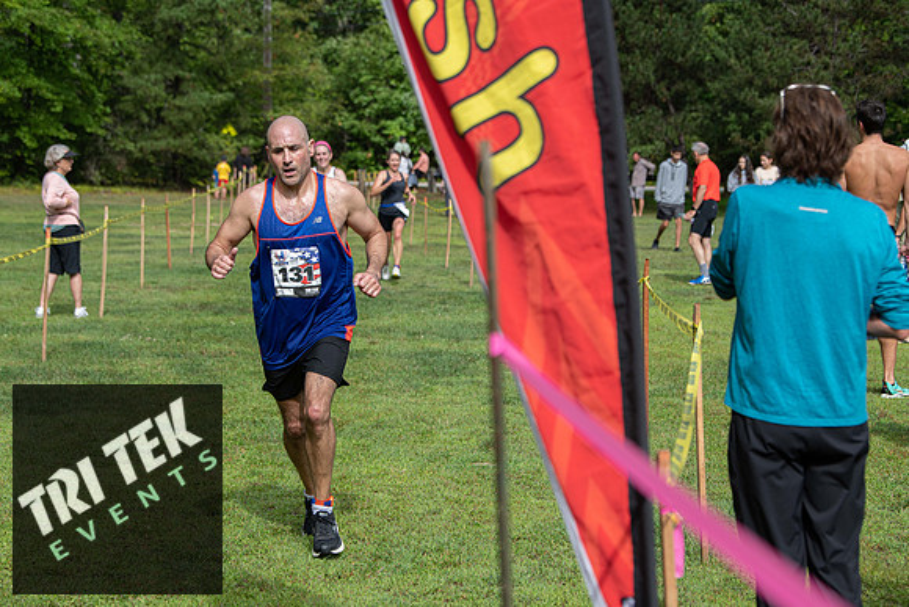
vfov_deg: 14.9
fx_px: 2323
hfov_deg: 22.1
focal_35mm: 92
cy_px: 304
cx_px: 454
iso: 200
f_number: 5
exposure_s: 1/1000
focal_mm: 92
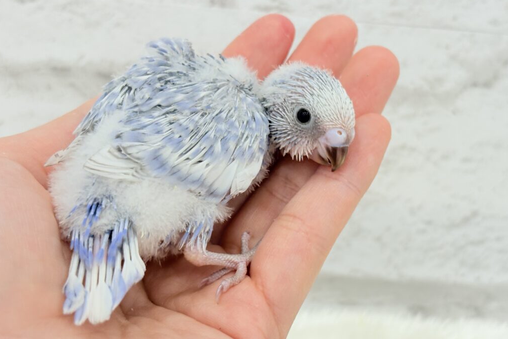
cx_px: 290
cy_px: 180
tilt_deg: -17.2
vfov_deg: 21.2
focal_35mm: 64
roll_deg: -4.5
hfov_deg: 31.4
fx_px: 903
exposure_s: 1/100
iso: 64
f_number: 1.6
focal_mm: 5.96
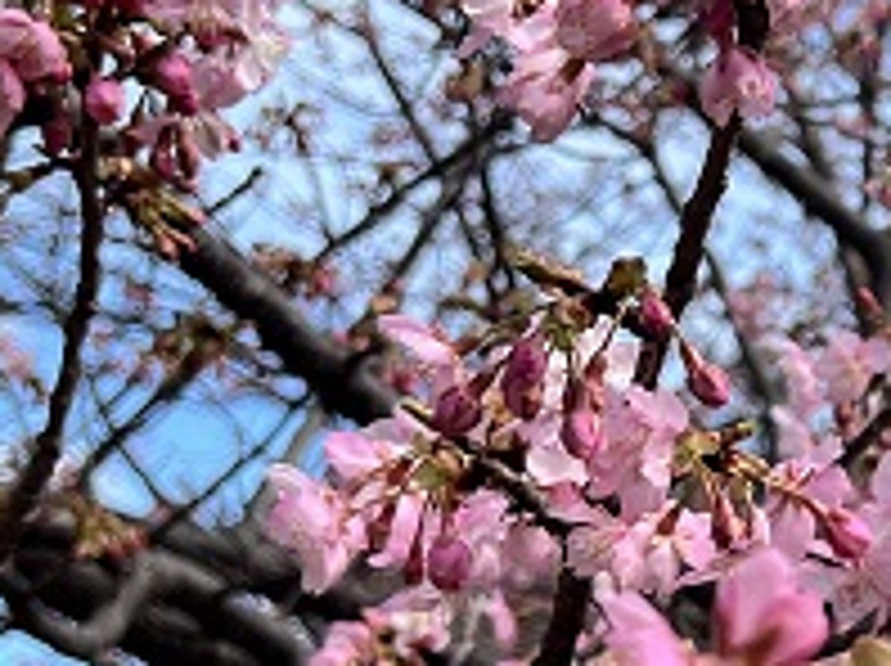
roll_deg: +5.3
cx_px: 1186
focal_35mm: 107
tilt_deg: +9.6
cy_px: 574
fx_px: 2751
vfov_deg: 13.7
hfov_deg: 17.2
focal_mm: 5.7
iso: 50
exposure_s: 1/1869
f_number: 1.5
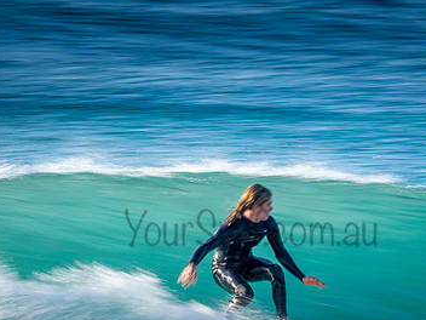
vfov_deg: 1.2
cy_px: 218
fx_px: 14645
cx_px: 249
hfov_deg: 1.7
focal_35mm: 1190
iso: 100
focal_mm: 500
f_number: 16
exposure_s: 1/30
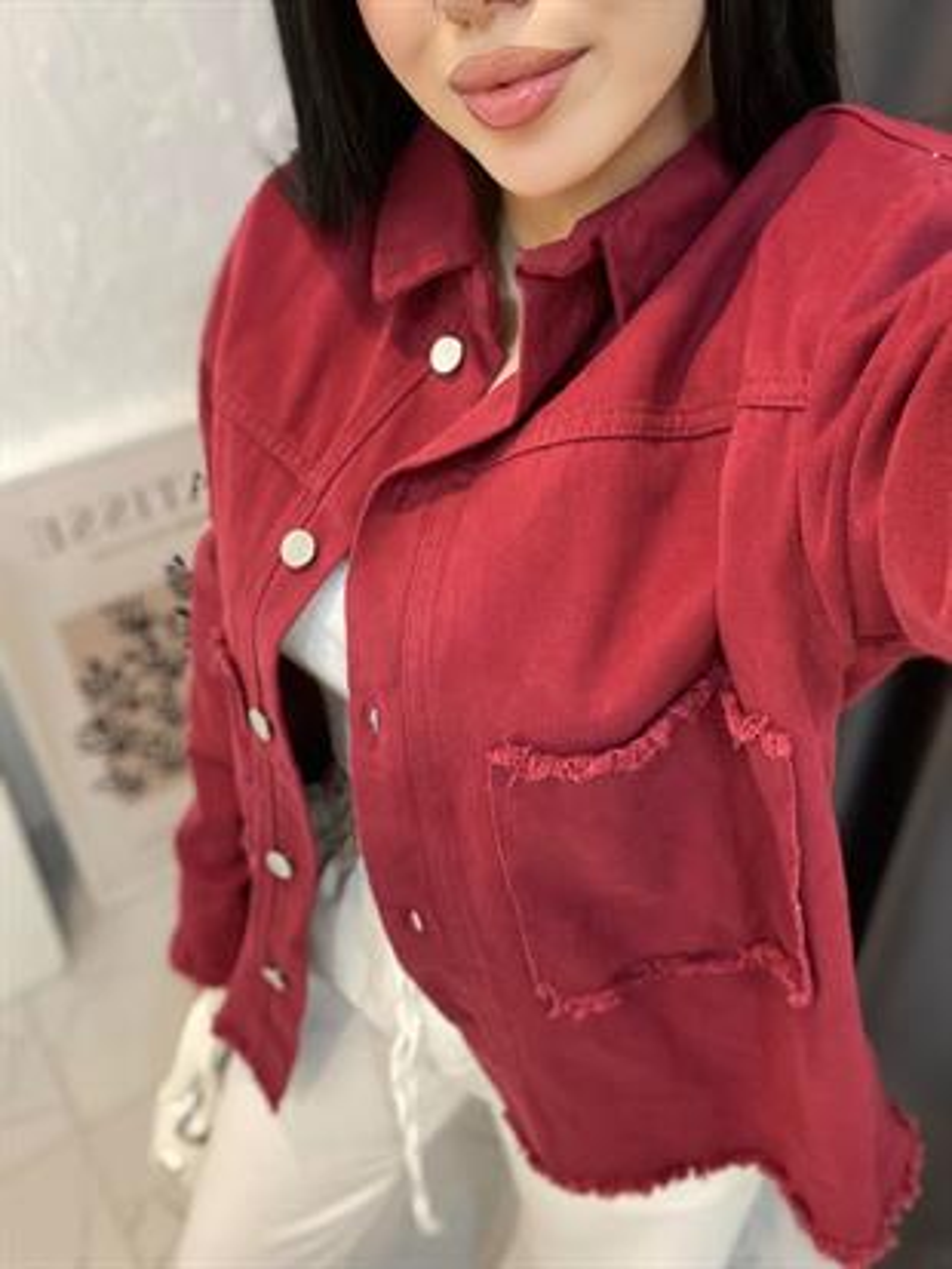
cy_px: 634
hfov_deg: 46.8
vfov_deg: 59.9
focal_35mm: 30
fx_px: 1100
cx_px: 476
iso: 250
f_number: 2.2
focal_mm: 2.71
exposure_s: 1/60
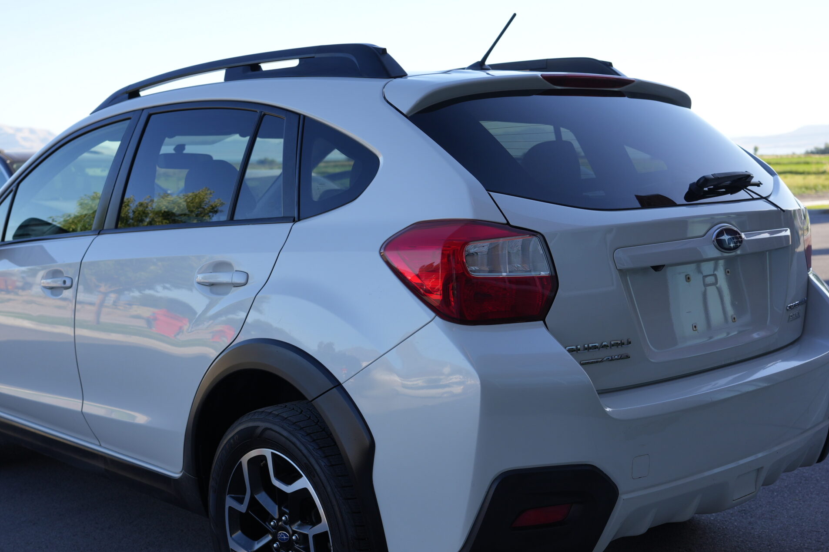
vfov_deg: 28.6
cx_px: 362
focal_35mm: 47
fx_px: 1082
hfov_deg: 41.8
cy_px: 339
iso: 200
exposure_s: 1/400
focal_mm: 35
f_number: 4.5
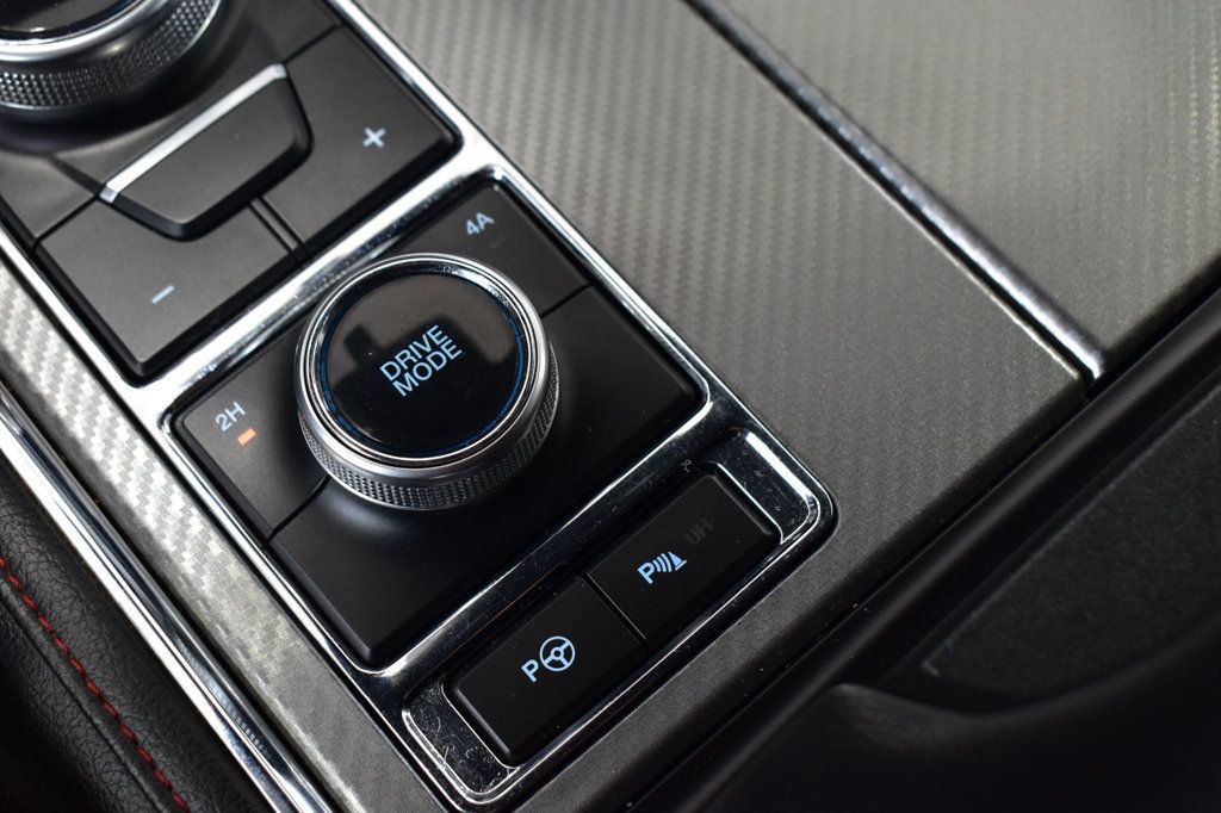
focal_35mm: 51
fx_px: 1729
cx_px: 610
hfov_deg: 38.9
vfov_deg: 26.5
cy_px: 406
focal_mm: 34
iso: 560
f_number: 6.3
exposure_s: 1/15
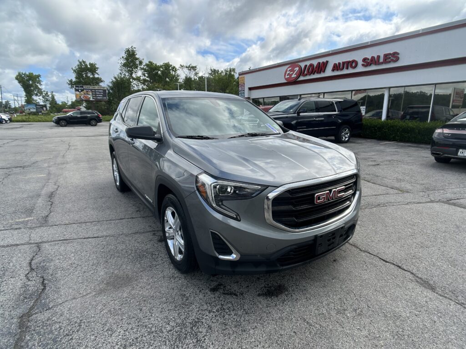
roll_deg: +0.7
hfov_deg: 67.3
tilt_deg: -12.2
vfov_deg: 53.1
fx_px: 350
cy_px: 174
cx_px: 233
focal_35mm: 26
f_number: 1.5
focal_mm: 5.7
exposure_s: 1/1901
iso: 50
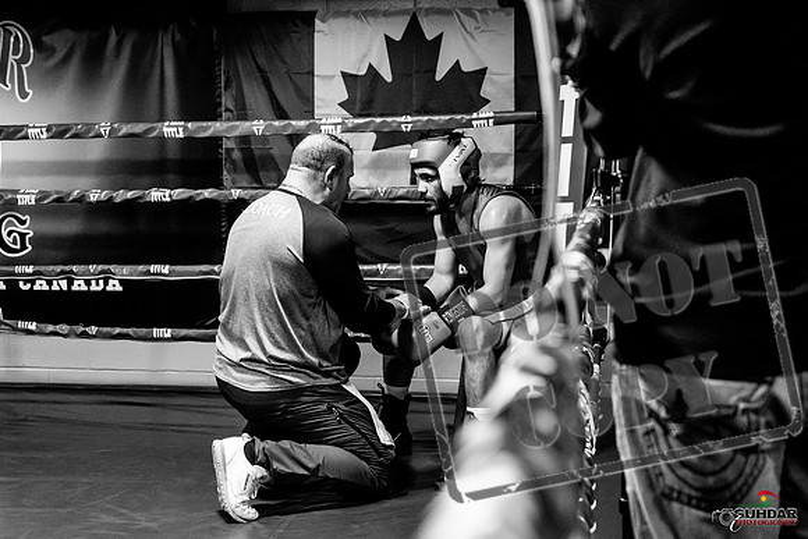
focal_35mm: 52
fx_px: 1167
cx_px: 404
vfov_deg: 26.0
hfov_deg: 38.2
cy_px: 270
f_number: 2.8
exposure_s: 1/800
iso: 5000
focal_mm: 35
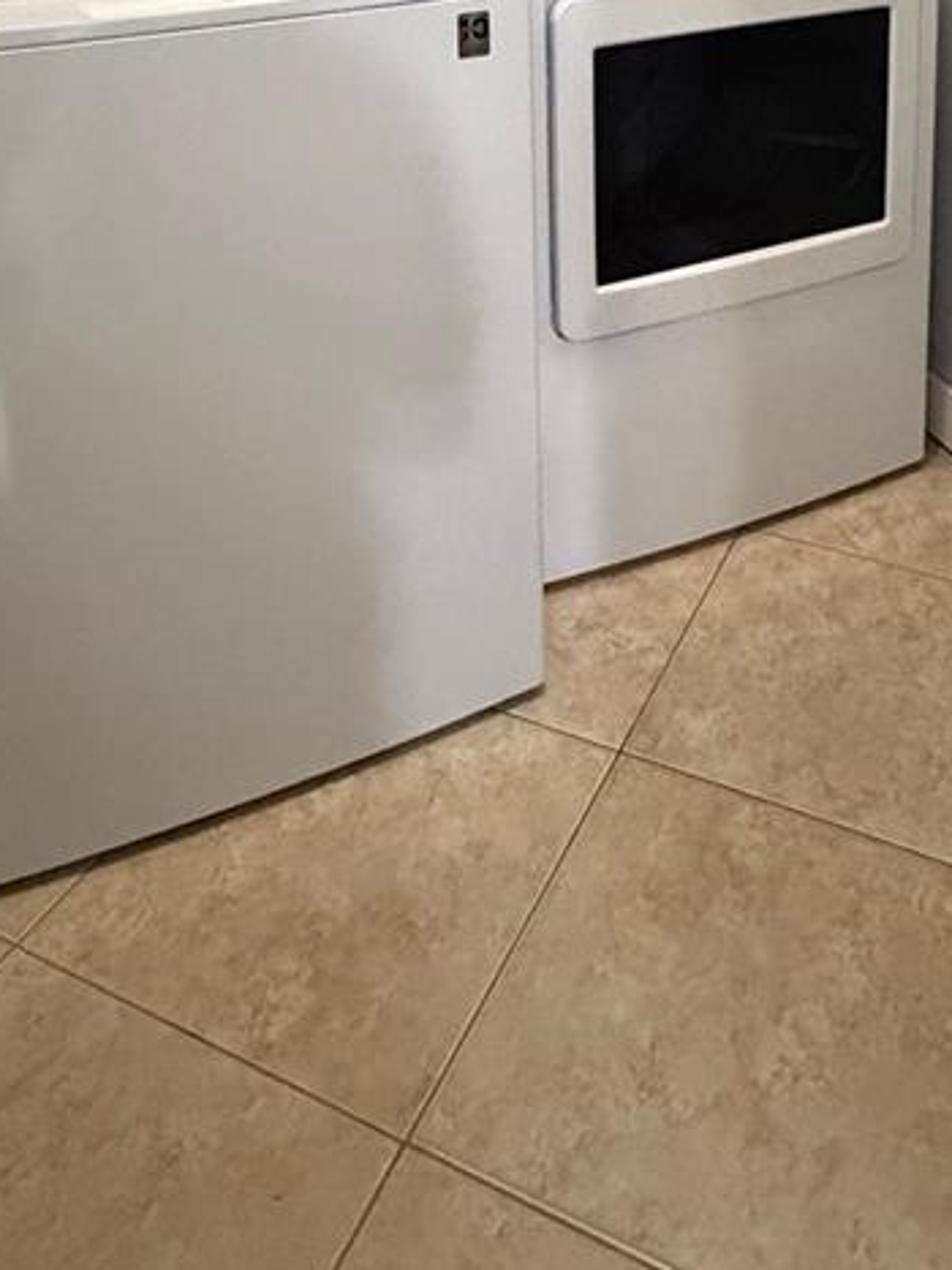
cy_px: -90
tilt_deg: -6.5
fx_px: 1321
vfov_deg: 42.0
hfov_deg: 39.3
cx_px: 620
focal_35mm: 36
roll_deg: +0.3
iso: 1250
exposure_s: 1/60
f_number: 2.2
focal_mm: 2.22
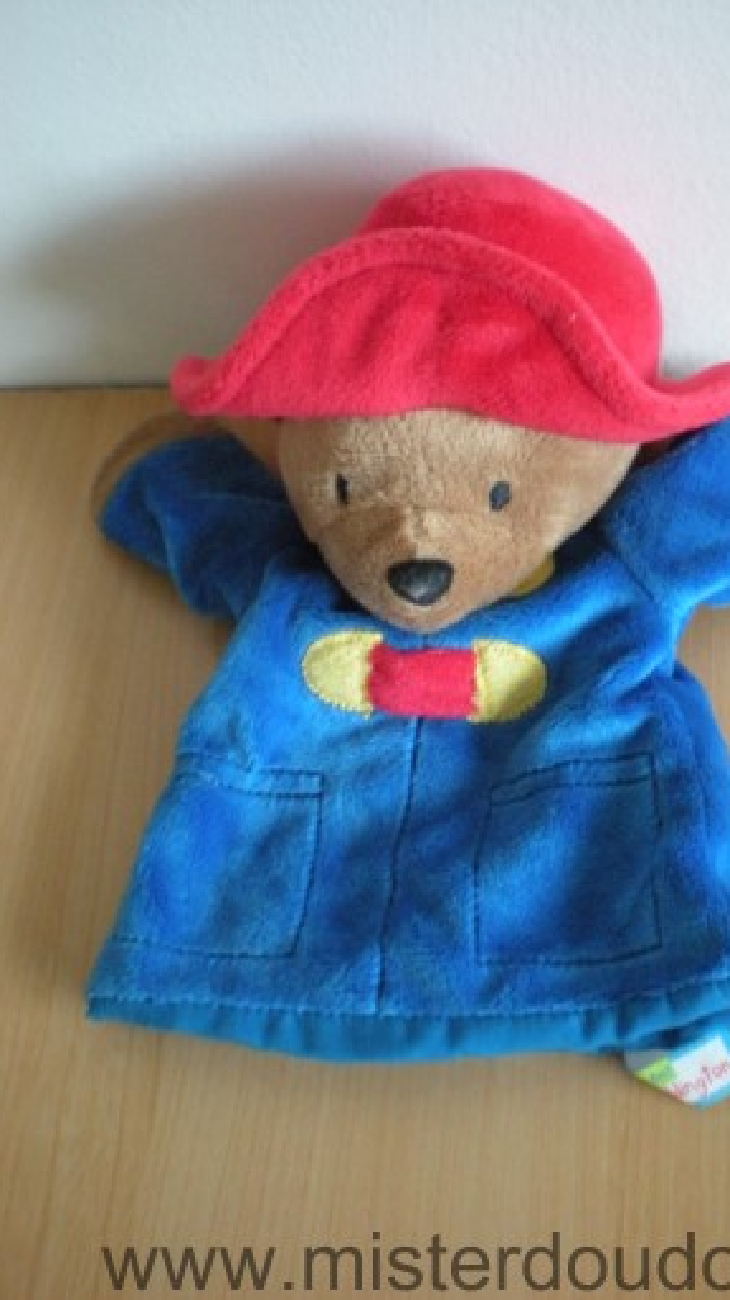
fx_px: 1447
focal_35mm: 42
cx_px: 479
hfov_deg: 28.1
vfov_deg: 48.4
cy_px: 654
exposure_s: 1/8
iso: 483
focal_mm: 6.3
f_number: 3.1
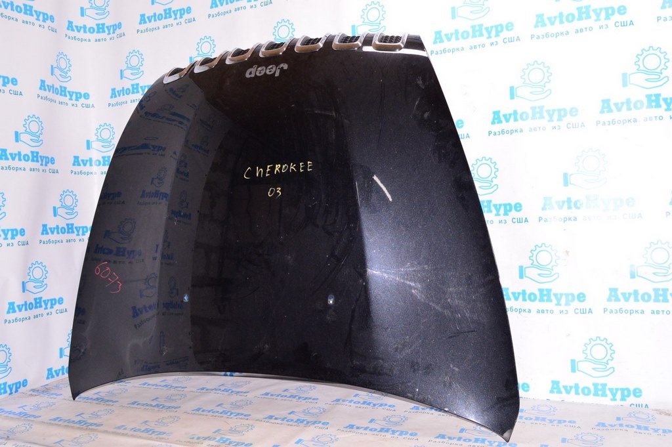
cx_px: 336
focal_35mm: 33
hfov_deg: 57.3
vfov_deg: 39.9
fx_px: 615
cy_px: 224
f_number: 8
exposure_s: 1/200
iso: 1600
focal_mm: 22
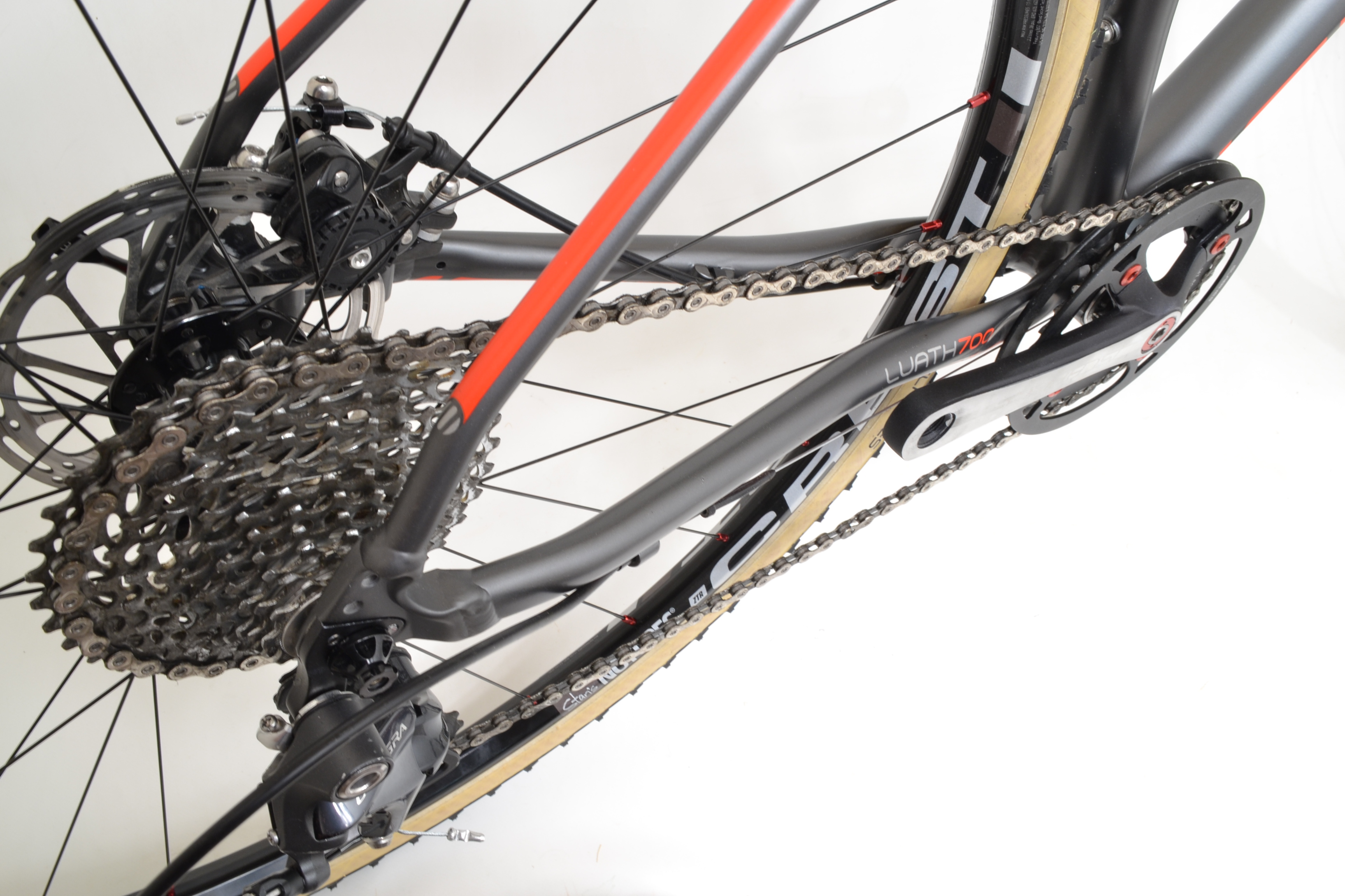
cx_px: 672
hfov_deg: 57.2
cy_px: 448
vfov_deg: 40.0
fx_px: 1233
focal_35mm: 33
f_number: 14
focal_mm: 22
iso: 200
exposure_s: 1/1.6
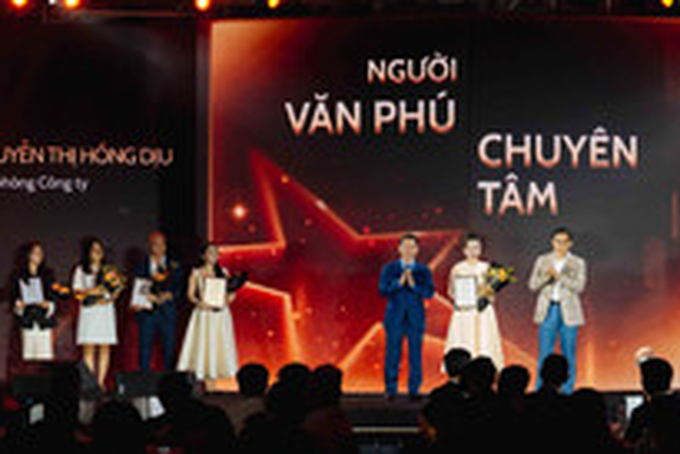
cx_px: 471
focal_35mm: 127
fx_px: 2401
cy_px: 258
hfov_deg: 16.1
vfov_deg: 10.8
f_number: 5
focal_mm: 52
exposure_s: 1/100
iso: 1600
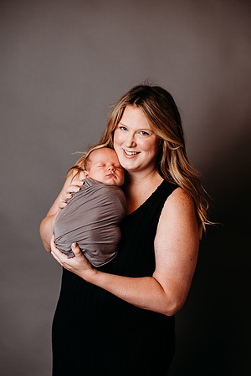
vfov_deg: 23.9
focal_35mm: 85
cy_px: 188
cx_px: 126
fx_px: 889
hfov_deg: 16.1
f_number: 2.5
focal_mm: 85
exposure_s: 1/160
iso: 160
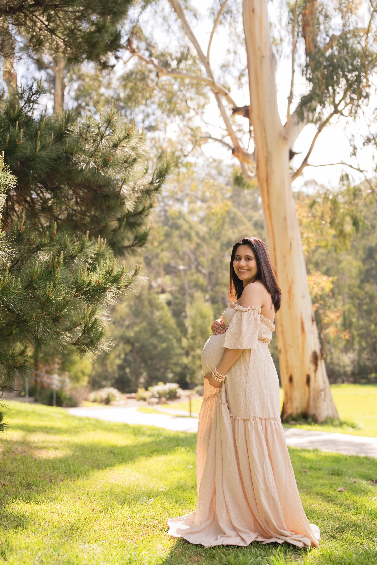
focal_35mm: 40
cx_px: 188
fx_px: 628
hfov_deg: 33.4
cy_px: 282
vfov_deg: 48.5
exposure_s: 1/640
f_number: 2
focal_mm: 40
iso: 100
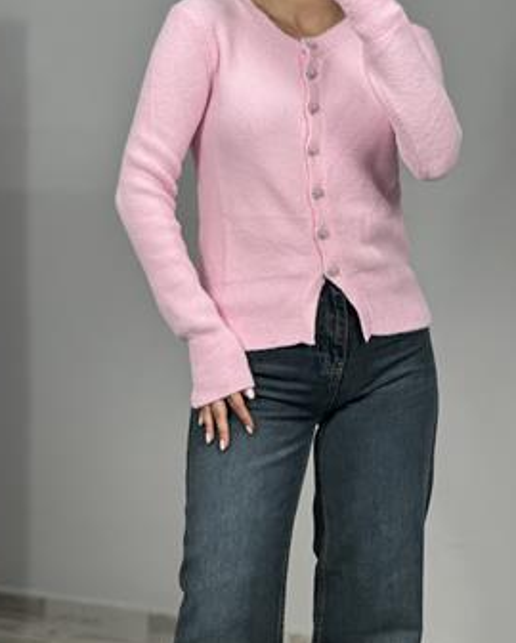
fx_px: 1755
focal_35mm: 92
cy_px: 268
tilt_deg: -21.9
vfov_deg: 20.8
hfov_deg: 16.7
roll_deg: +0.5
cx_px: 241
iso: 160
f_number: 2.8
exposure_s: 1/100
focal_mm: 9
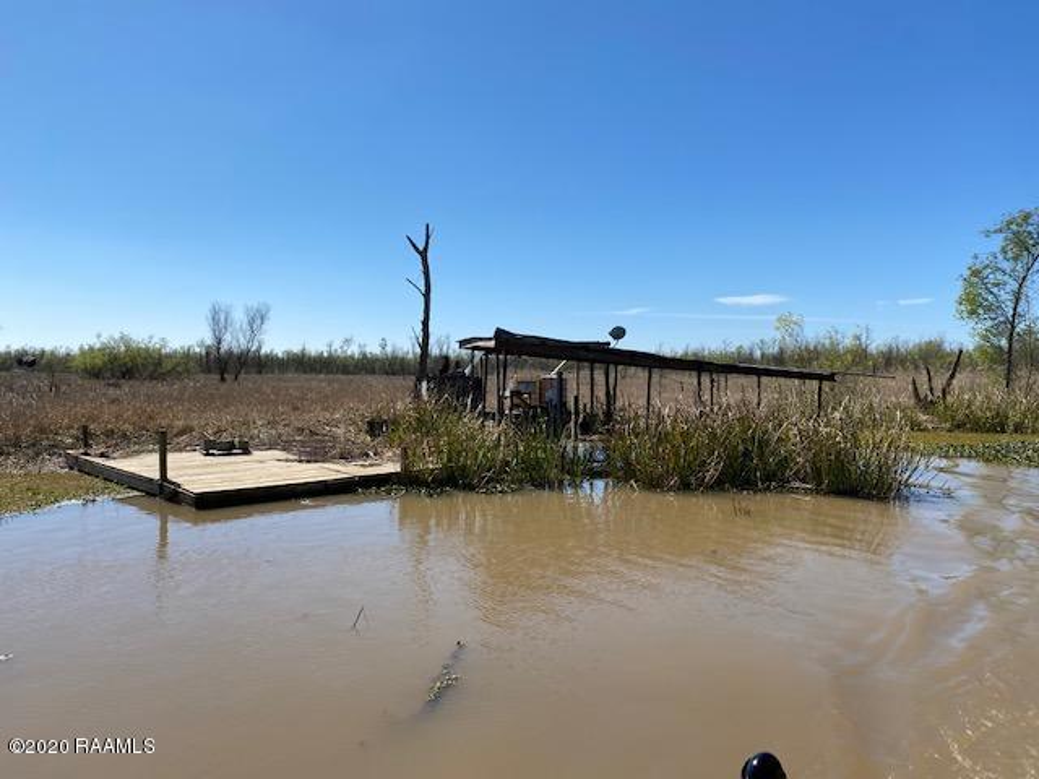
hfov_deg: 67.3
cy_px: 390
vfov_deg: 53.1
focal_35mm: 26
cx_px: 520
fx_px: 780
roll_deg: +0.6
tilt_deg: -1.7
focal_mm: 4.25
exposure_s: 1/4292
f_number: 1.8
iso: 32
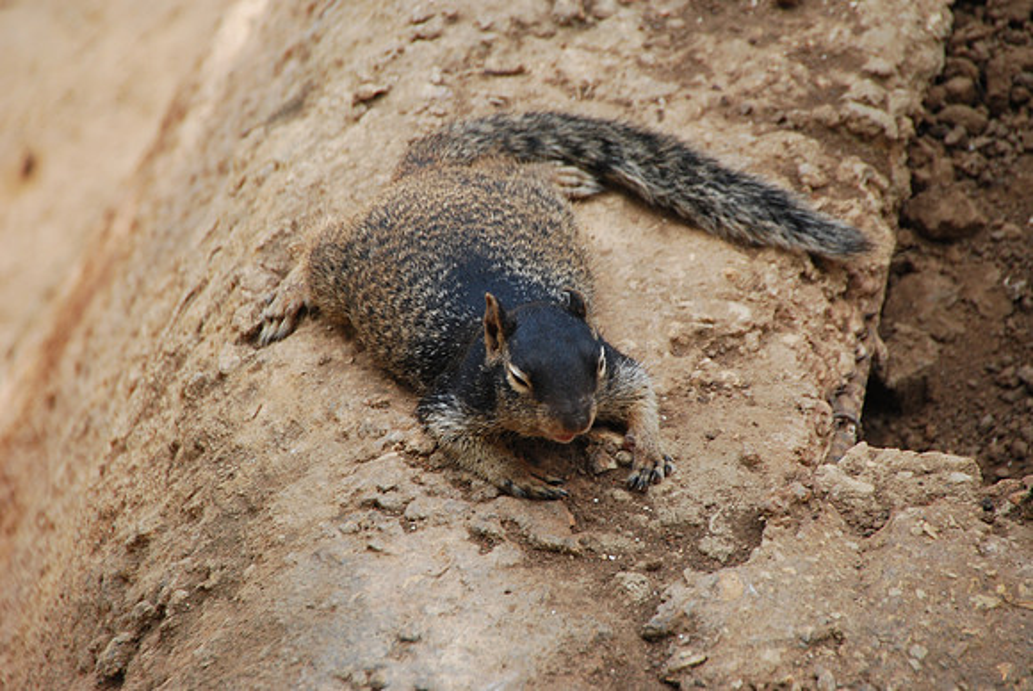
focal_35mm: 405
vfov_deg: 3.4
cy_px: 346
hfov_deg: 5.1
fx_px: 11633
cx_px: 516
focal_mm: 270
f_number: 6.3
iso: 400
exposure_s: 1/500
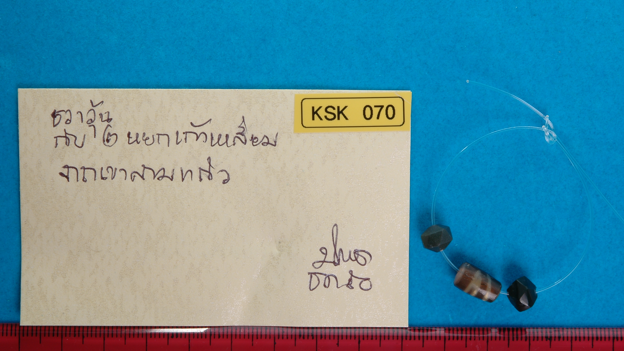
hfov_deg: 22.5
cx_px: 310
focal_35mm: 95
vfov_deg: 12.7
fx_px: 1572
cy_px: 168
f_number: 29
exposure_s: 1/60
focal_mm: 60
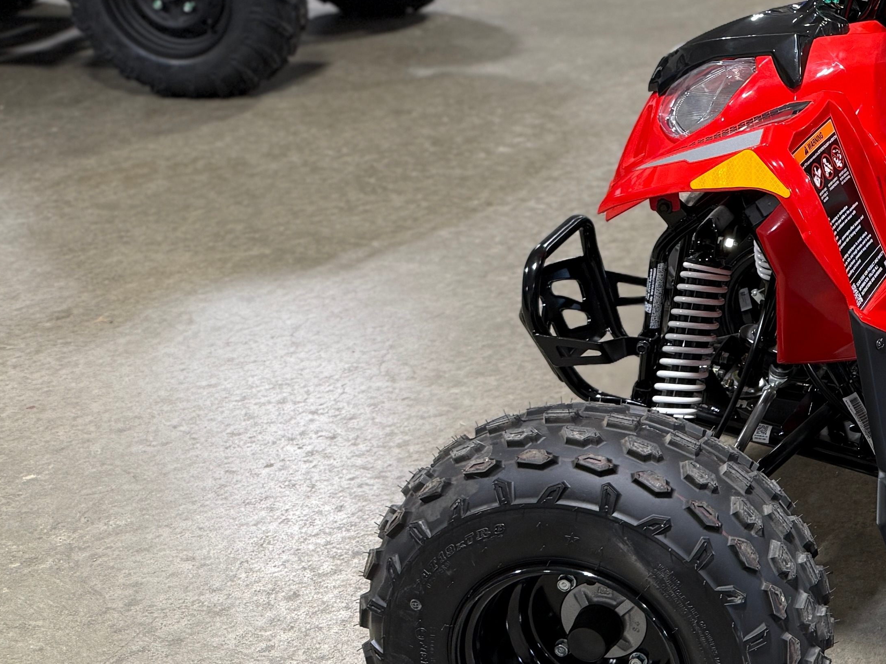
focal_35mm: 63
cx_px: 1140
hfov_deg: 26.3
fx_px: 1612
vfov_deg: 23.1
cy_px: 183
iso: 125
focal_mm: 6.76
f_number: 1.78
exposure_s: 1/60
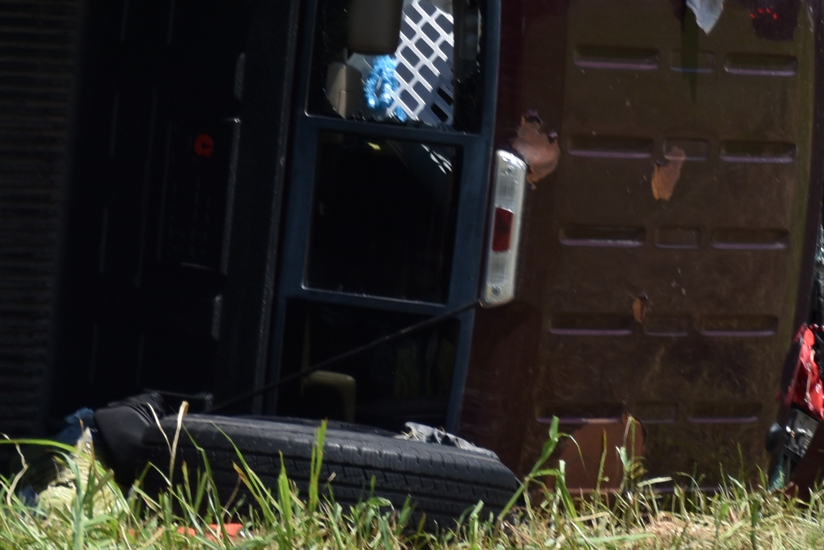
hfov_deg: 3.7
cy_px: 93
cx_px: 398
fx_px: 12651
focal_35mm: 553
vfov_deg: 2.5
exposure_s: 1/400
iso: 100
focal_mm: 105
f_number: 8
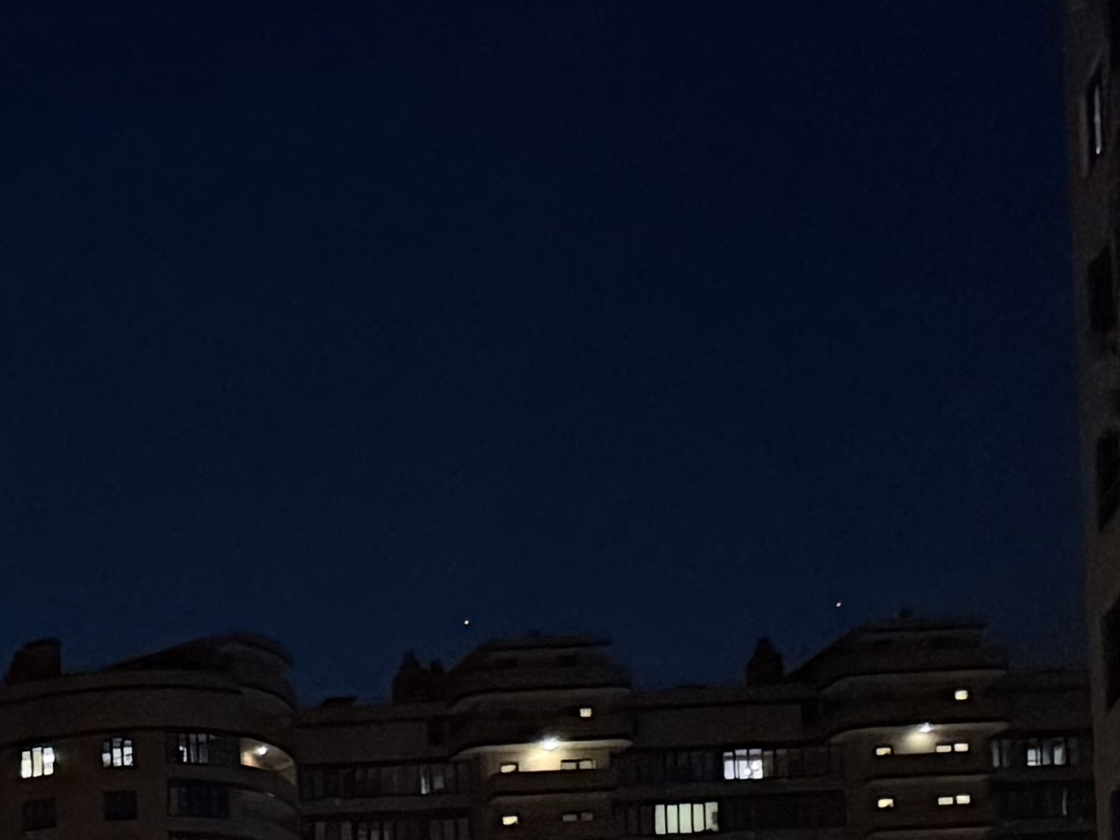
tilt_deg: +2.2
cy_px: 1951
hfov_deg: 13.2
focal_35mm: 118
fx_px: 3817
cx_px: -1445
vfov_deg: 10.8
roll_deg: +0.9
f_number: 1.78
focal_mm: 6.76
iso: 640
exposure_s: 1/50
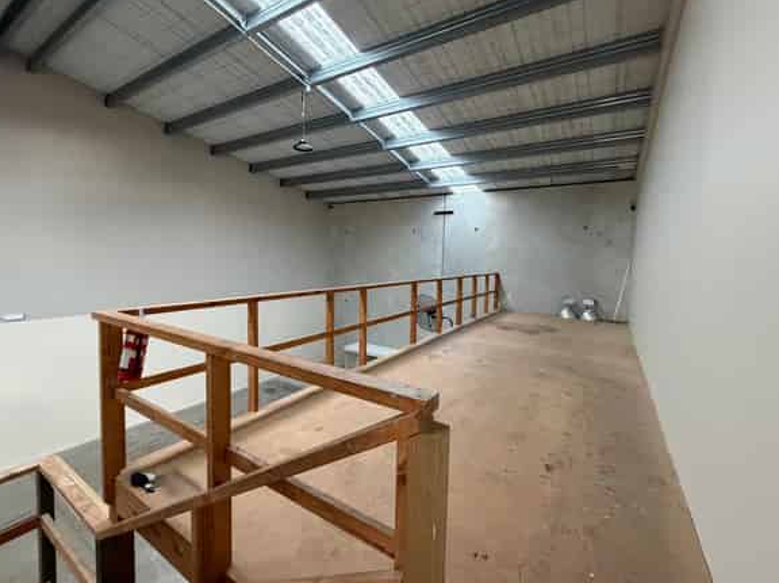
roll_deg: -0.5
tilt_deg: -3.8
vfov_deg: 78.0
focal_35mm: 16
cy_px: 278
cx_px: 368
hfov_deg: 94.5
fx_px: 360
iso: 800
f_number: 2.2
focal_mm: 2.22
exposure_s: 1/60
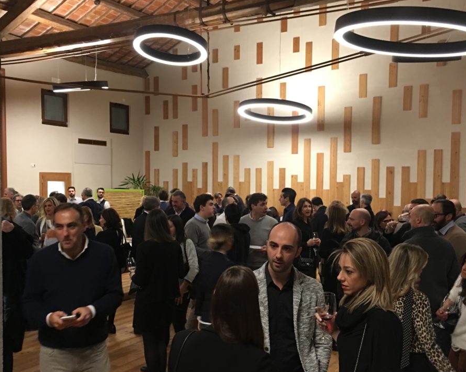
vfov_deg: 39.1
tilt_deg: -2.2
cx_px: 235
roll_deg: -1.0
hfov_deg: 47.9
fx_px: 524
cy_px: 214
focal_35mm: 38
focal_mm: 4.15
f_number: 2.2
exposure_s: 1/8
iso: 100
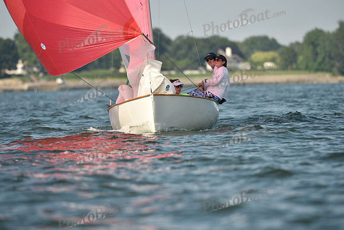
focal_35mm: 400
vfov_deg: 3.4
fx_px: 3823
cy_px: 115
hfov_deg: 5.2
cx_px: 172
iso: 250
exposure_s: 1/1250
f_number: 6.3
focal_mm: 400
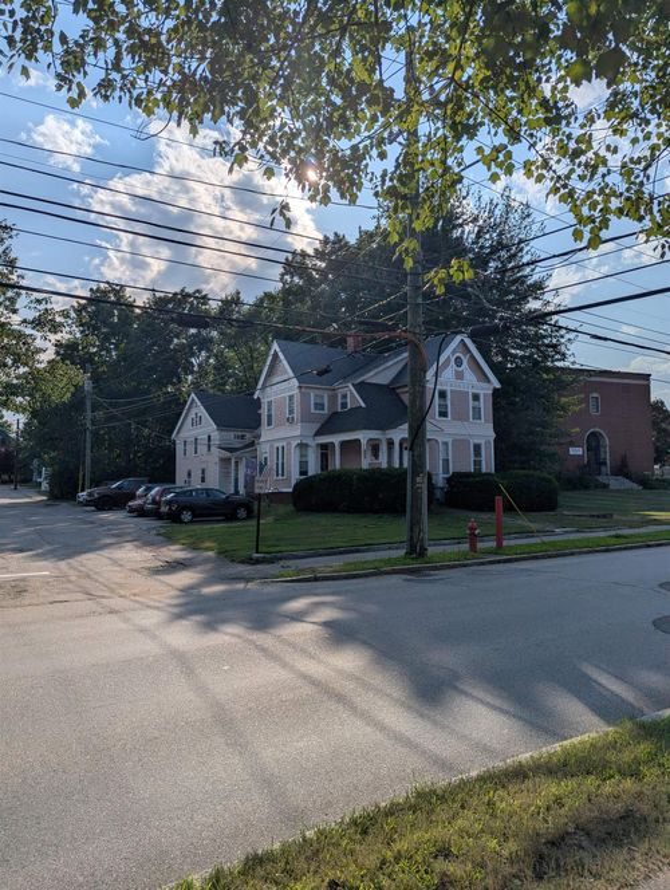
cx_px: 335
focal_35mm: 24
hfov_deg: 56.9
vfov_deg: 71.5
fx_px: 618
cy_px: 445
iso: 44
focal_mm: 6.81
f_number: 1.85
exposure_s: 1/8696
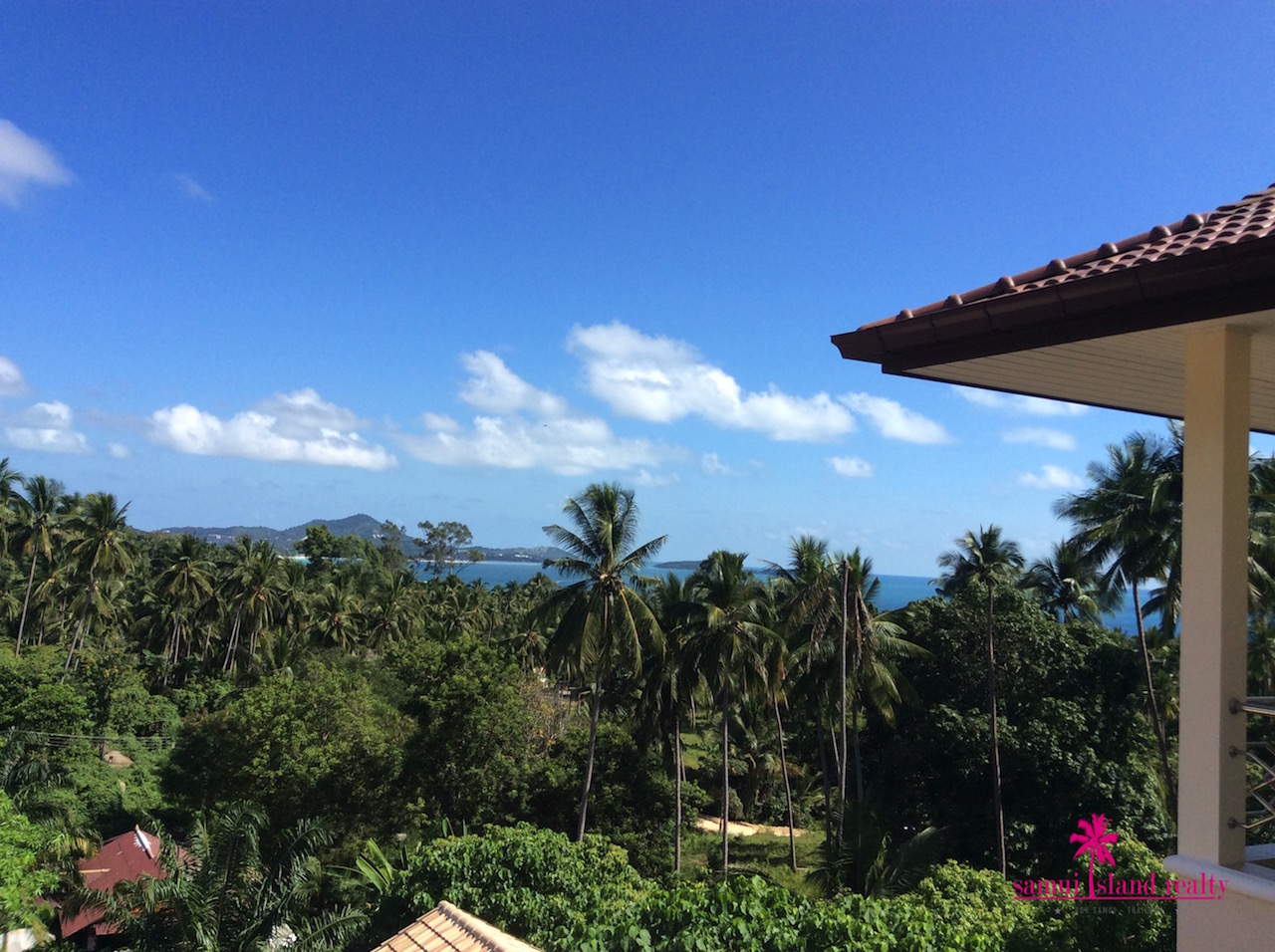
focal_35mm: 32
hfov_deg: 56.9
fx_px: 1177
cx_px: 638
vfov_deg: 44.1
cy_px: 476
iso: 32
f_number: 2.4
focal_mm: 3.3
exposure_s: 1/1546
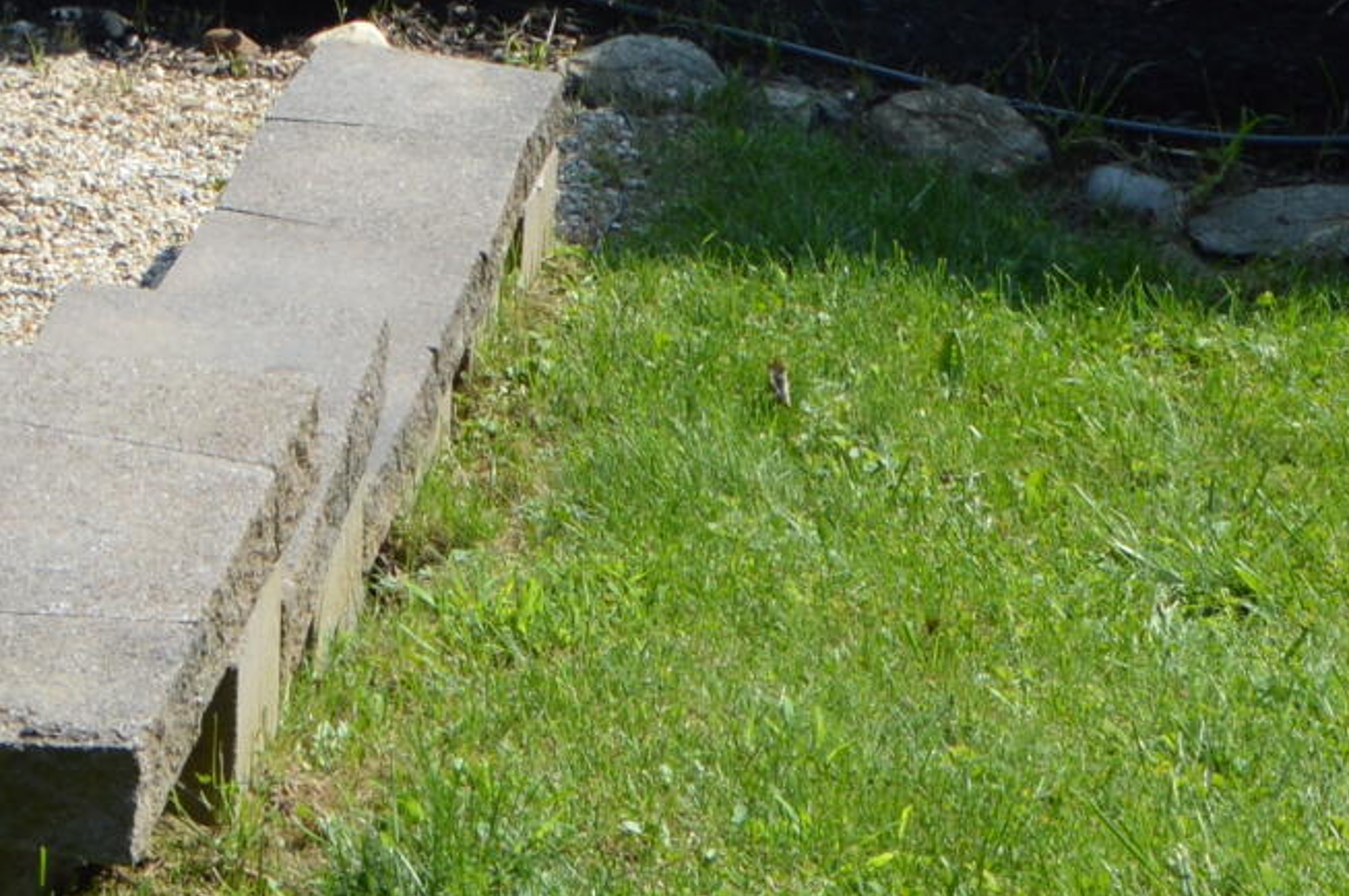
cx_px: -570
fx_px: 4642
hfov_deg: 15.5
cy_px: -1119
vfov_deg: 9.9
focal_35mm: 124
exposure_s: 1/200
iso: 100
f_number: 7.1
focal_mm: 18
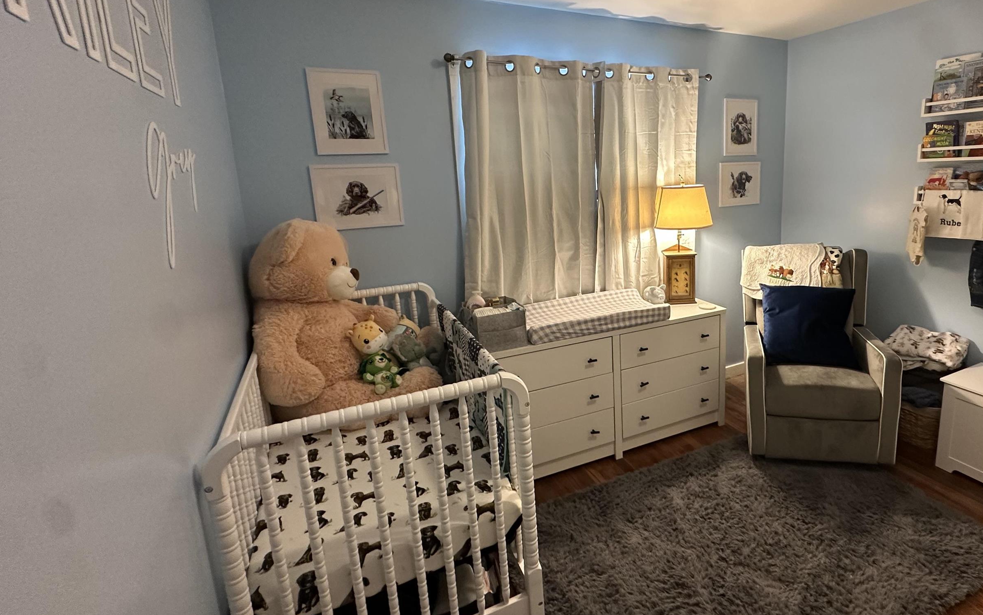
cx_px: 608
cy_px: 266
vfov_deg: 62.0
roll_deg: +2.4
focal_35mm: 19
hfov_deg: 86.4
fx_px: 509
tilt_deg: -9.5
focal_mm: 2.22
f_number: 2.2
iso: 320
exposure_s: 1/60
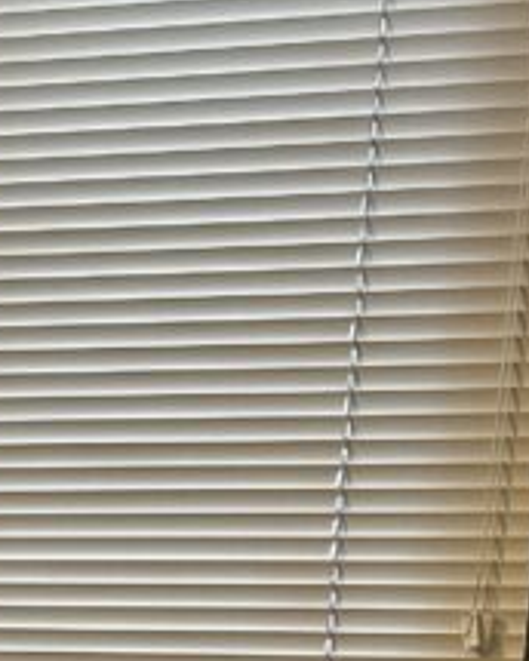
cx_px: -587
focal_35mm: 121
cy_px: 1027
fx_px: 2368
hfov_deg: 11.3
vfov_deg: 14.7
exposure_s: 1/60
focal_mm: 5.7
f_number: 1.5
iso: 200
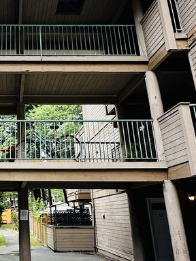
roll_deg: -0.4
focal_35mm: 42
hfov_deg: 32.3
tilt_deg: +21.9
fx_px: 317
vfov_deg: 44.4
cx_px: 12
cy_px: 98
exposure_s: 1/99
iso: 50
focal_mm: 2.22
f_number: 2.2
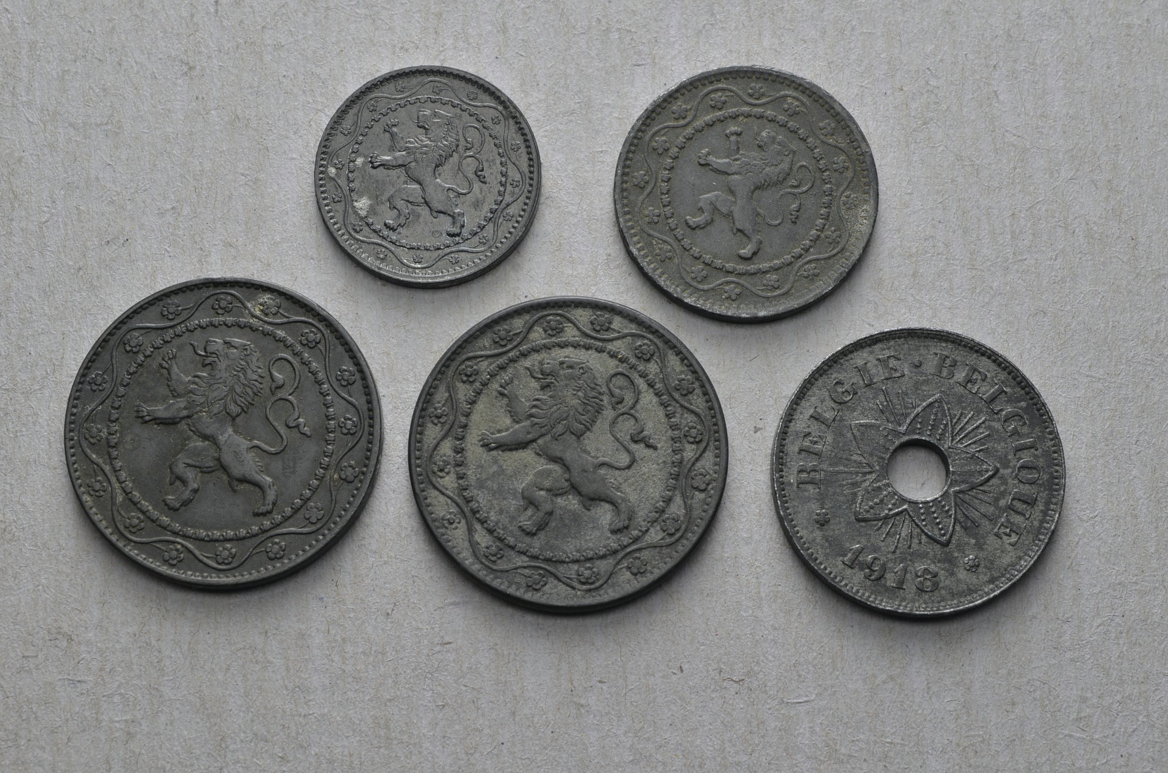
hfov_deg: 28.1
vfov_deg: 18.8
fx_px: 2331
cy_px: 386
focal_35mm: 72
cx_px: 584
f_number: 14
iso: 400
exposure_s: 1/250
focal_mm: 48
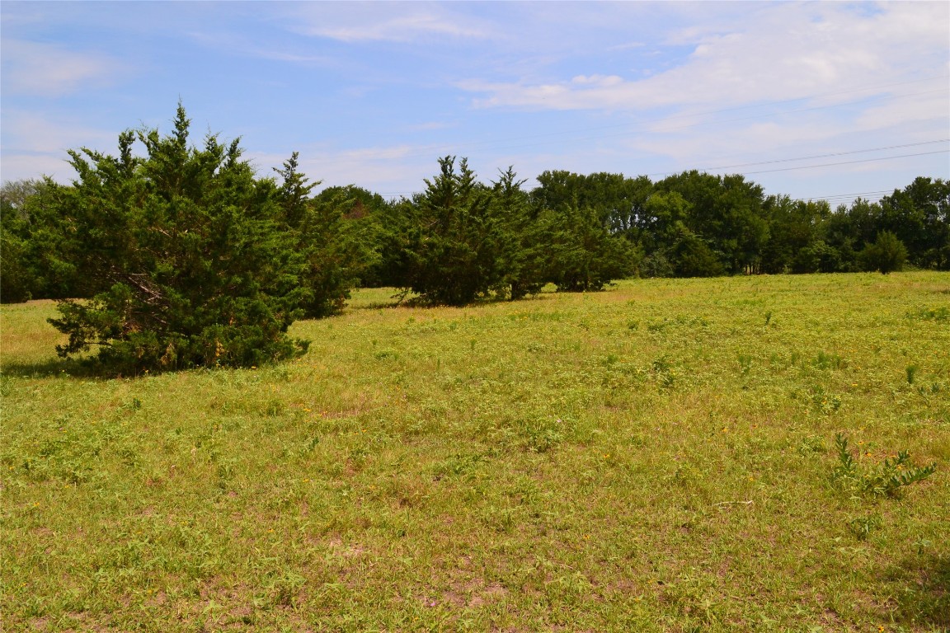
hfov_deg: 57.2
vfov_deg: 40.0
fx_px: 871
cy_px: 316
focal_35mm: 33
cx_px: 475
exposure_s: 1/400
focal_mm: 22
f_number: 11
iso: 400
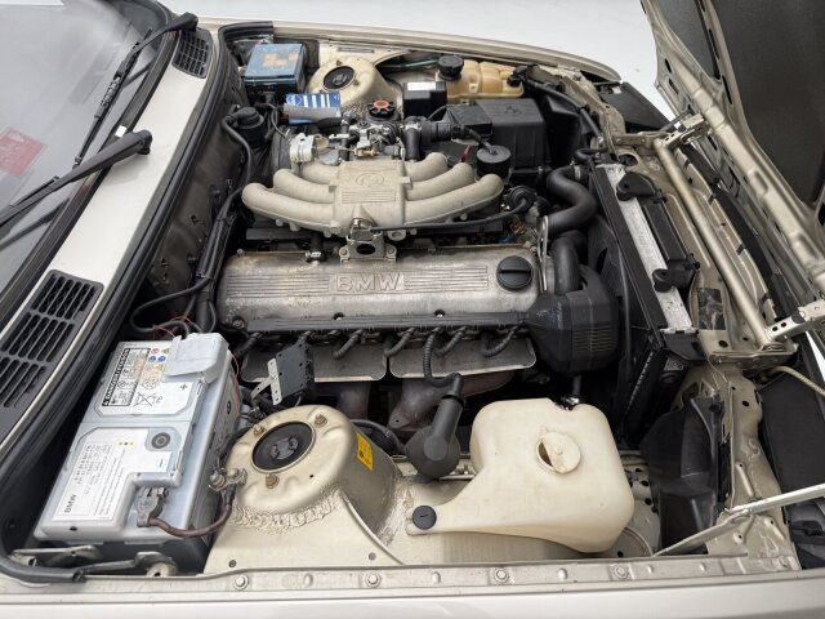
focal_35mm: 24
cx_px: 412
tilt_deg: -48.3
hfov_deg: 71.6
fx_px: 572
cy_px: 310
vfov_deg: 56.8
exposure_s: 1/49
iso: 125
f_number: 1.78
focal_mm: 6.76
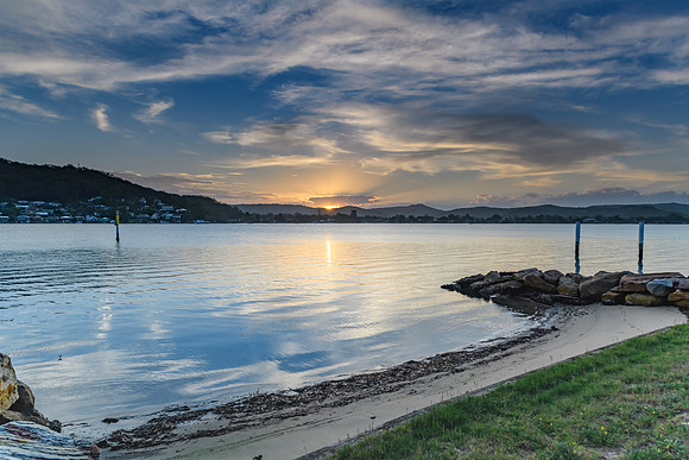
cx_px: 344
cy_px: 230
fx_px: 465
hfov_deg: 73.0
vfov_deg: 52.6
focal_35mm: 24
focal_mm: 16
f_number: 7.1
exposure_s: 1/100
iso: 320
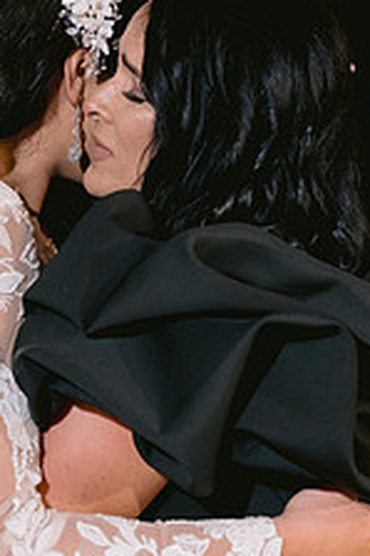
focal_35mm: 151
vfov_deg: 13.6
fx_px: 2331
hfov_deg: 9.1
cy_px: 280
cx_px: 165
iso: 1250
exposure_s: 1/125
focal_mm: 50
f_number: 2.8
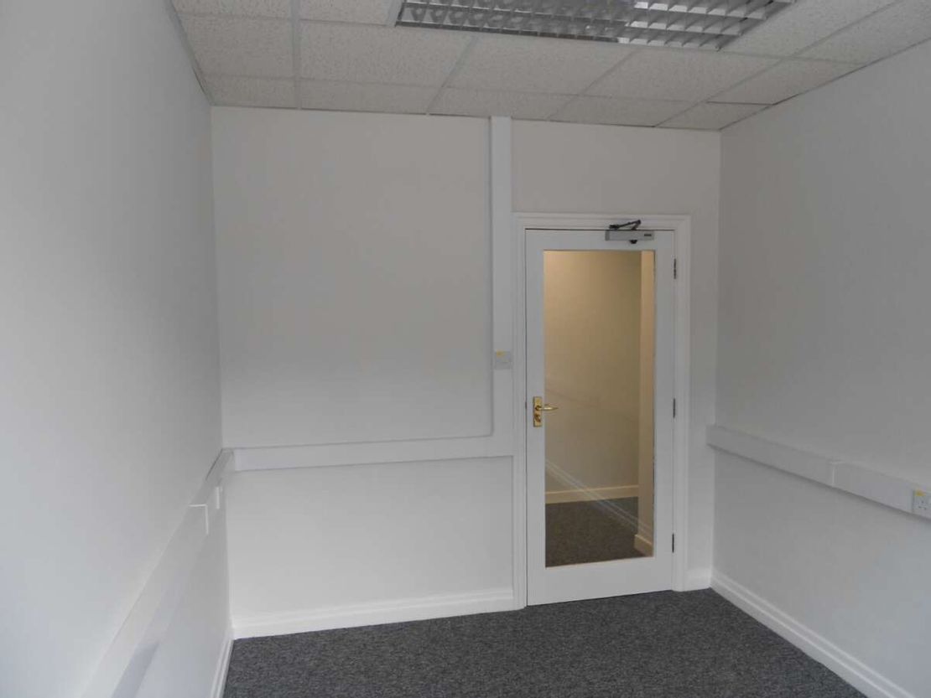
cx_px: 466
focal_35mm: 26
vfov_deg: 53.1
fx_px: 699
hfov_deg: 67.3
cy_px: 349
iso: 80
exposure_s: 1/40
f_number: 3.2
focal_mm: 4.6
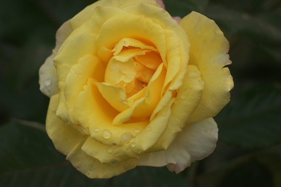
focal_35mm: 315
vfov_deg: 4.4
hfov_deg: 6.5
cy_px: 94
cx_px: 140
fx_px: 2456
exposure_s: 1/250
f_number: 5.6
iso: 100
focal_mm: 210
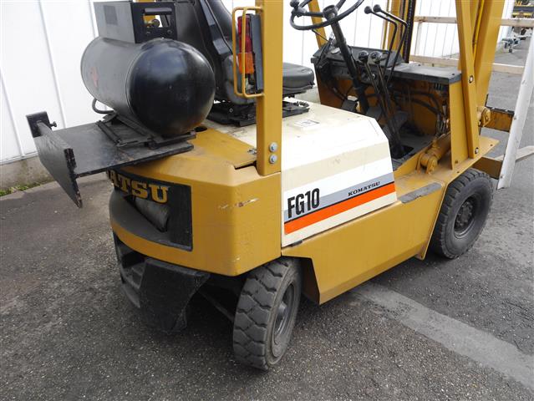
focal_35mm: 30
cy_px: 200
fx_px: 463
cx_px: 267
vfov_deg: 46.8
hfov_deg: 59.9
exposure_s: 1/200
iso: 160
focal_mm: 15
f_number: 5
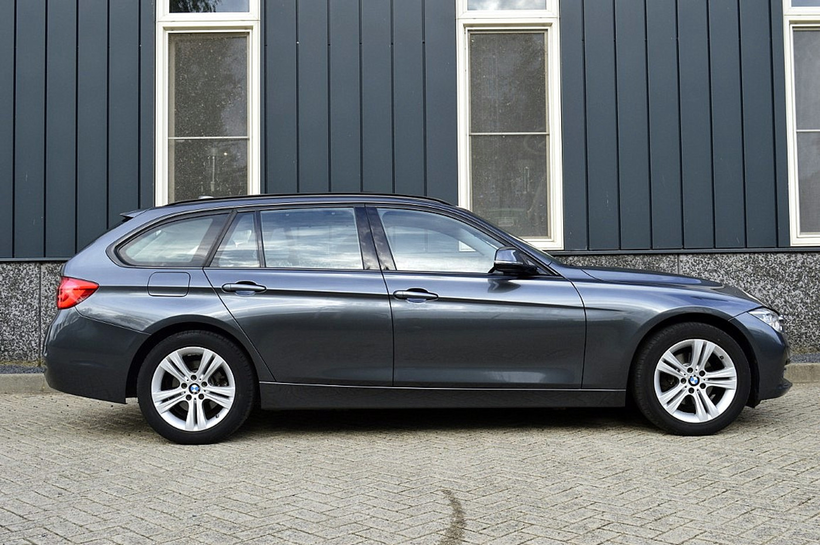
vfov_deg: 34.1
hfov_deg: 49.6
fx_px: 887
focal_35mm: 39
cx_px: 410
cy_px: 272
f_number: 9
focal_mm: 26
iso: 400
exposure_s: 1/125
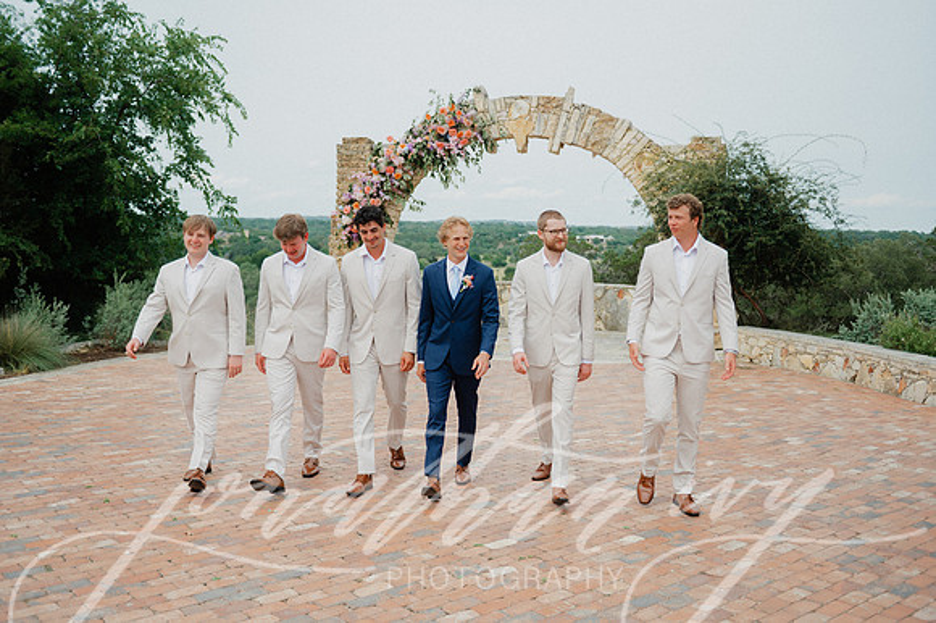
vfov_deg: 38.8
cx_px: 468
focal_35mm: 34
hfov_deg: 55.8
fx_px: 883
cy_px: 312
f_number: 2.8
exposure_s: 1/5000
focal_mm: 34
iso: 400
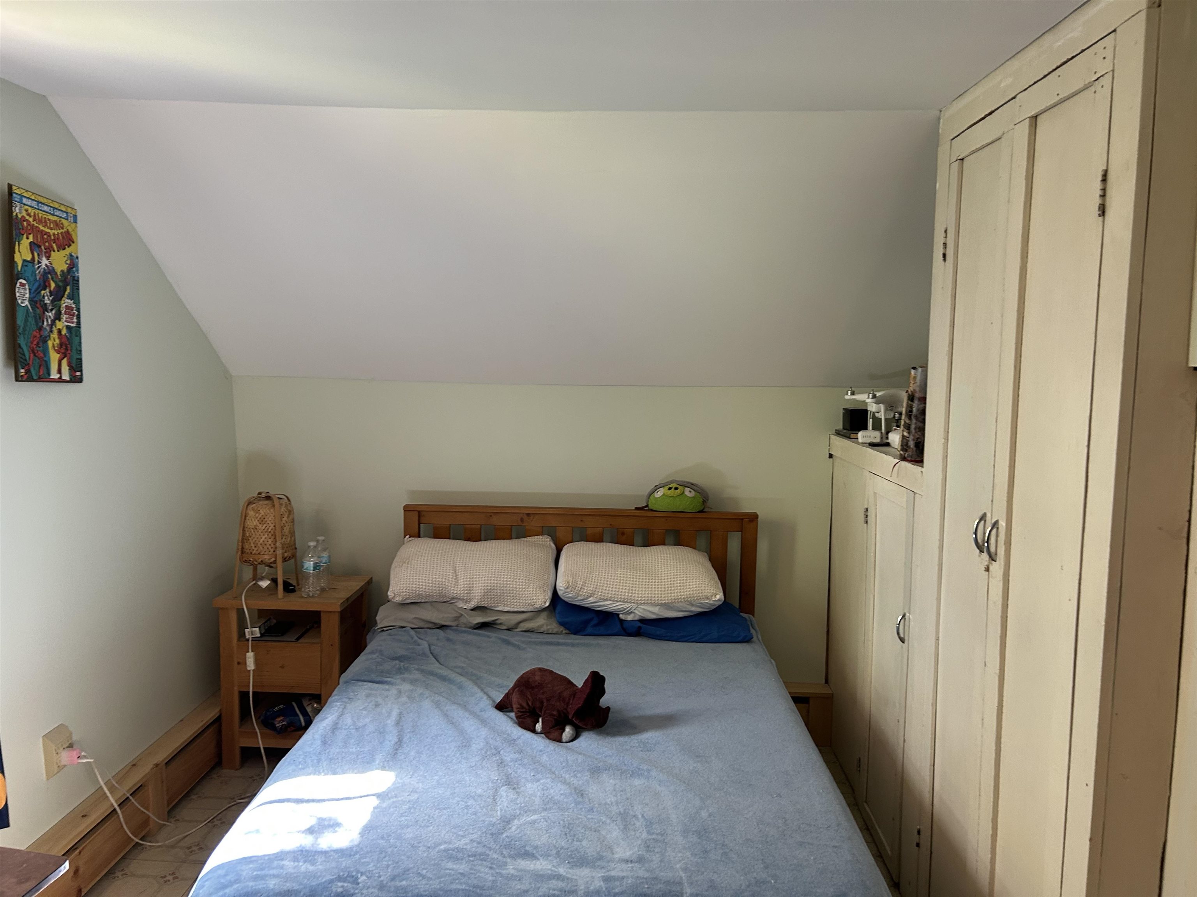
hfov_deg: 67.3
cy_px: 448
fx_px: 899
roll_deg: +0.0
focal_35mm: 26
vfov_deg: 53.1
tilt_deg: -5.4
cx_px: 598
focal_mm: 5.7
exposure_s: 1/60
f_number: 1.5
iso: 160
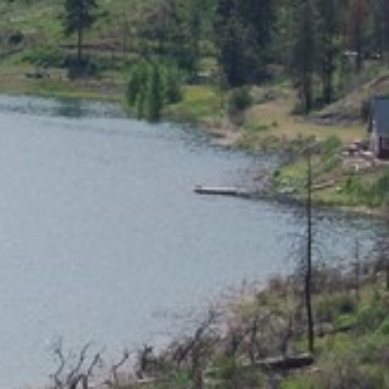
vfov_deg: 5.0
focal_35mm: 353
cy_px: 164
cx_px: -478
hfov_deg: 4.9
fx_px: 4488
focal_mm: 42
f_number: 9
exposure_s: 1/320
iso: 100
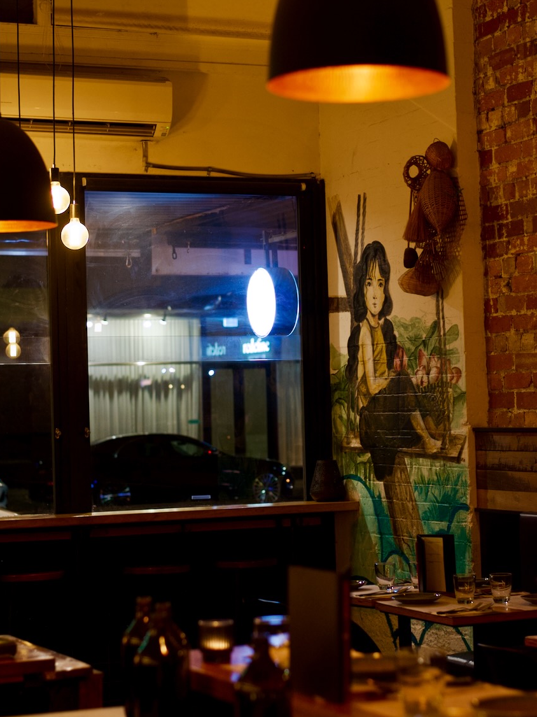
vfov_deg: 23.8
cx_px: 270
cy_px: 310
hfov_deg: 18.0
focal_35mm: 82
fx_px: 1697
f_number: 2.5
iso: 2000
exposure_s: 1/60
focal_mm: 50
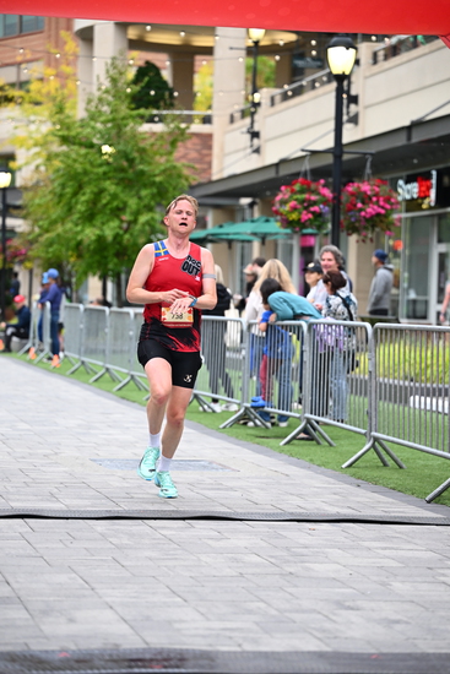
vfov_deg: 20.4
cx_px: 225
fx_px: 1874
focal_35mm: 100
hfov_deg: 13.7
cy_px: 337
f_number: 2.8
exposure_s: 1/1250
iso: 1250
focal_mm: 100
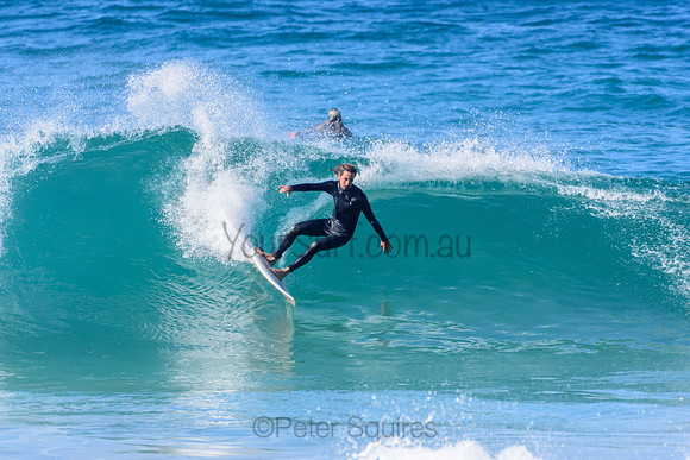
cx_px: 345
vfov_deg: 1.8
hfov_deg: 2.7
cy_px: 230
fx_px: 14378
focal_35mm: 750
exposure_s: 1/2000
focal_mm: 500
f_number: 5.6
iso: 450
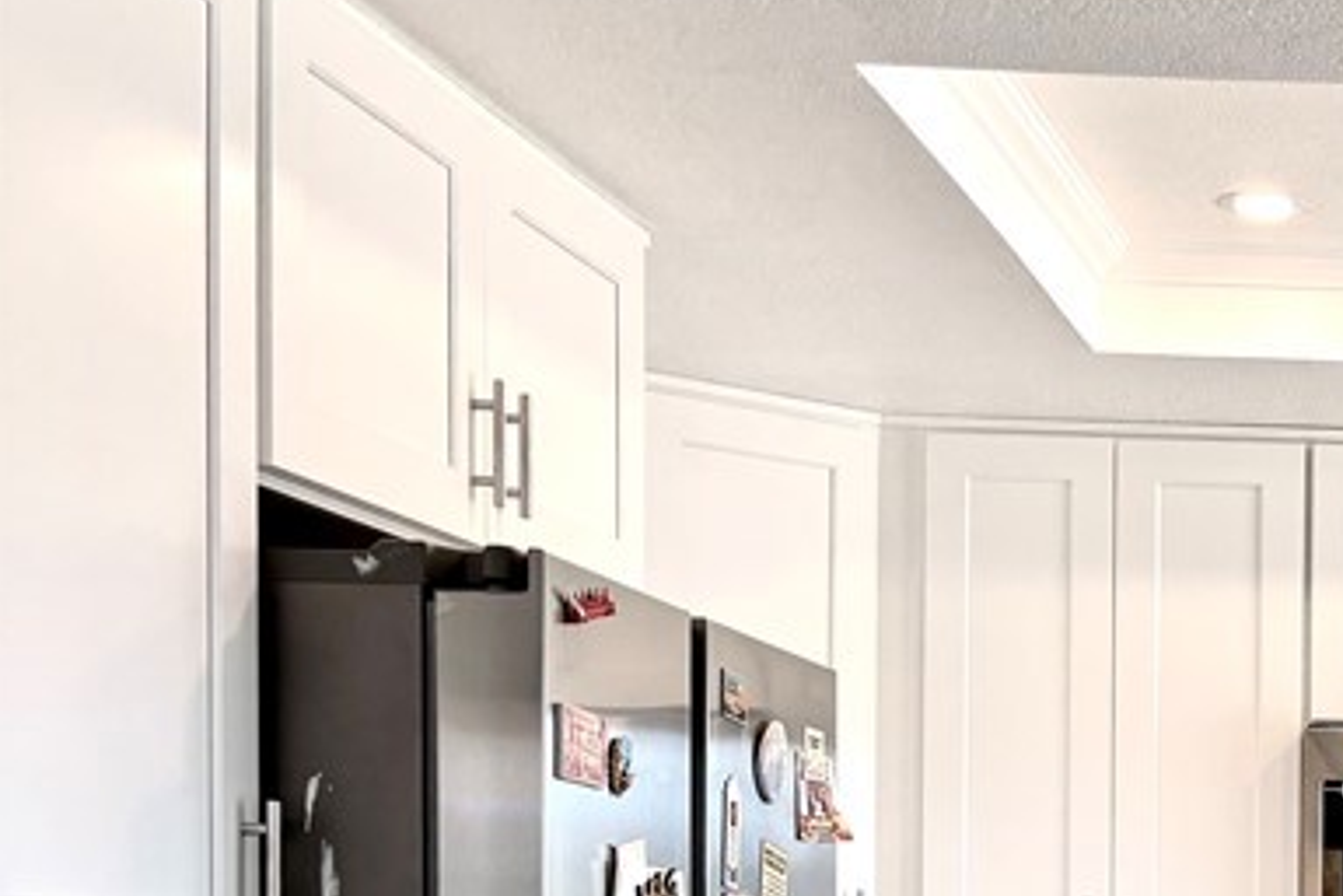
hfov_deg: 25.0
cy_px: 1178
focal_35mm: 72
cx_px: 1663
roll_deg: -1.5
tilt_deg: -4.4
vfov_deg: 17.7
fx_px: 2686
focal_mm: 5.96
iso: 40
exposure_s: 1/120
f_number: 1.6
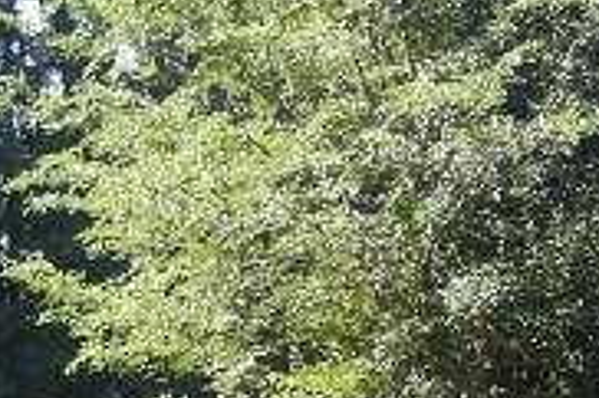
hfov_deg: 13.7
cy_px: 411
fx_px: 2494
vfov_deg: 9.1
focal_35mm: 150
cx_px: 178
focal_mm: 8.66
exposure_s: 1/125
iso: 64
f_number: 3.6
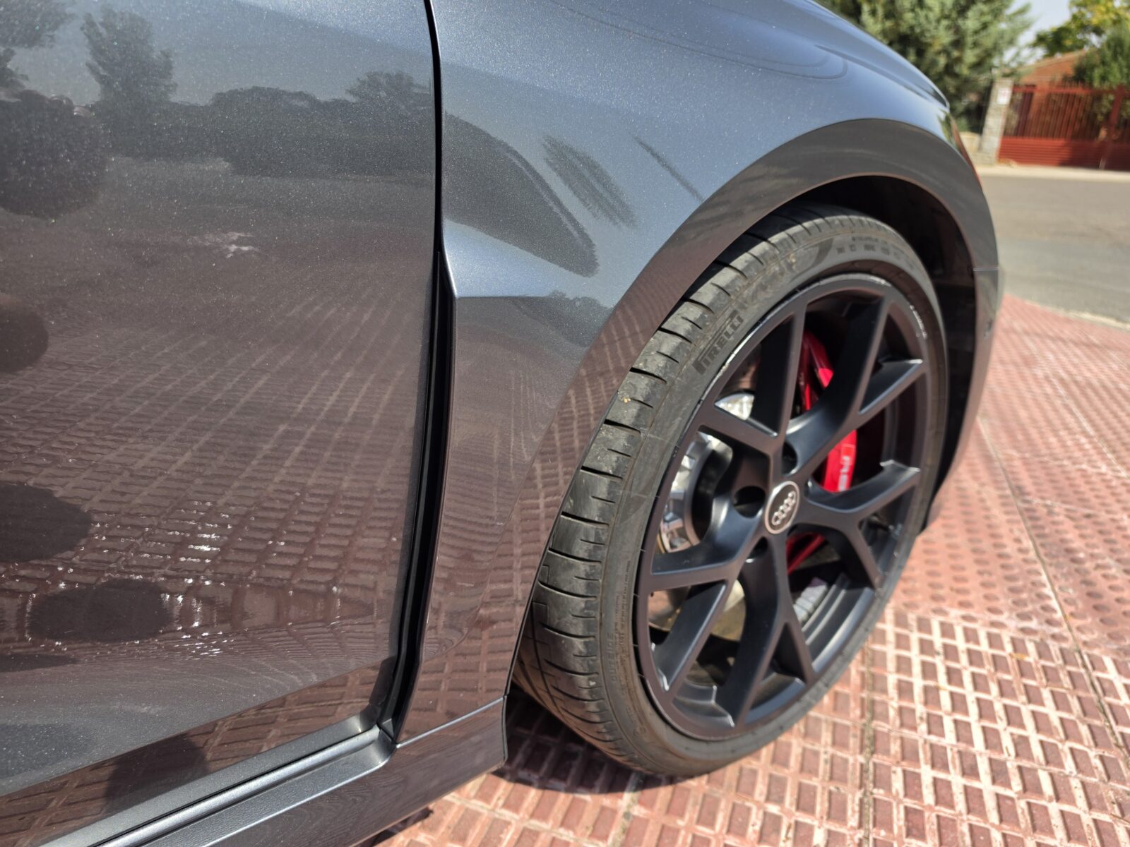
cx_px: 565
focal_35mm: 23
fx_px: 751
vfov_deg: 58.9
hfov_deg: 73.9
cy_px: 424
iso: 64
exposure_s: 1/3971
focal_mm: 6.5
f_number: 1.4
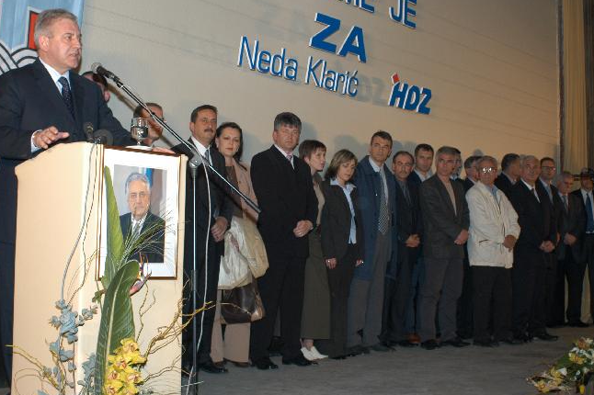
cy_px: 161
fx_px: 858
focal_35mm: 52
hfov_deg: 38.2
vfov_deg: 25.9
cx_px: 314
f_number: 5.6
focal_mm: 28
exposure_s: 1/60
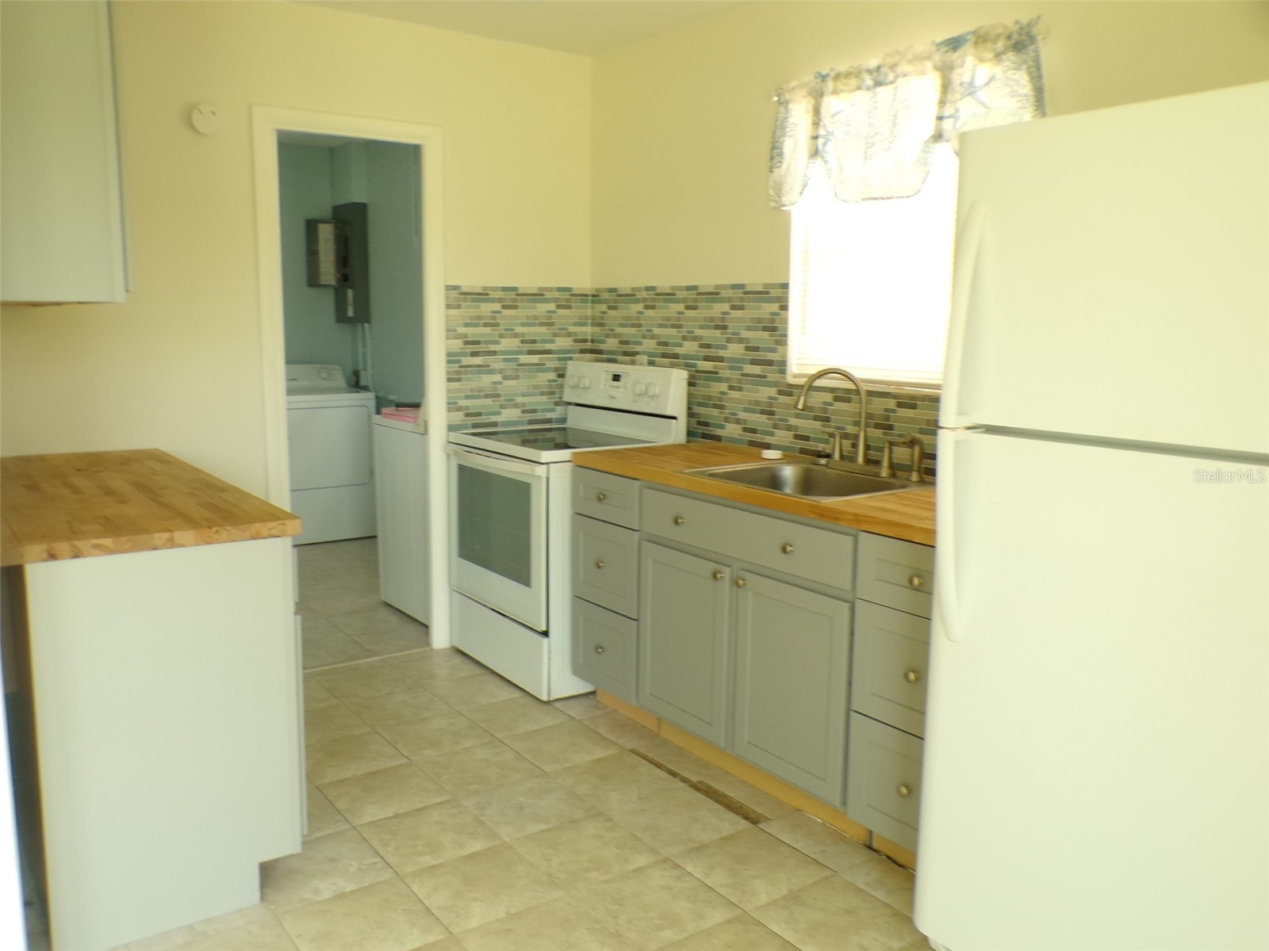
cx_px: 634
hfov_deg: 63.4
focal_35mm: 28
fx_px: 1026
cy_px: 476
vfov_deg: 49.7
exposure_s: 1/34
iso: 178
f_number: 3.1
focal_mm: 5
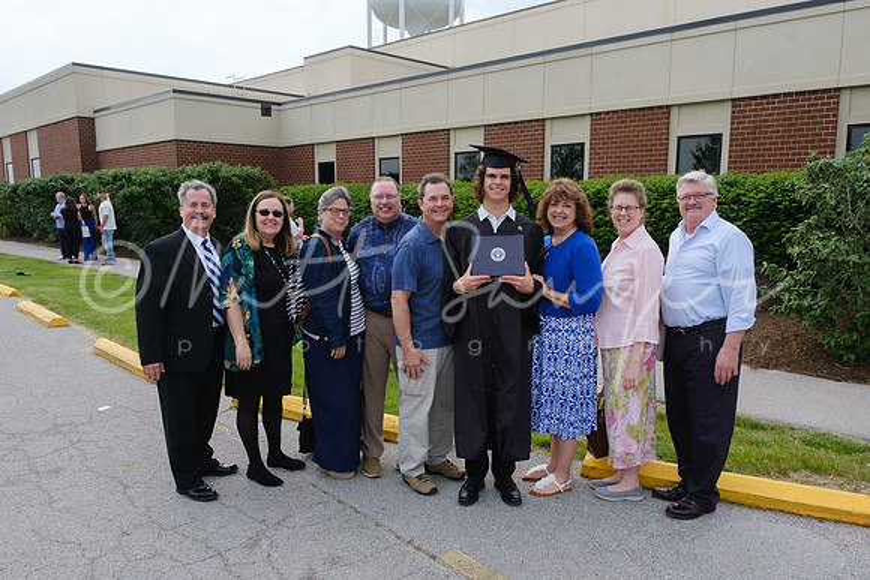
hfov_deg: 67.7
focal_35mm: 27
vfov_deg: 48.1
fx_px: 649
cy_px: 324
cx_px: 435
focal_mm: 16
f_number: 14
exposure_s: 1/250
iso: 400
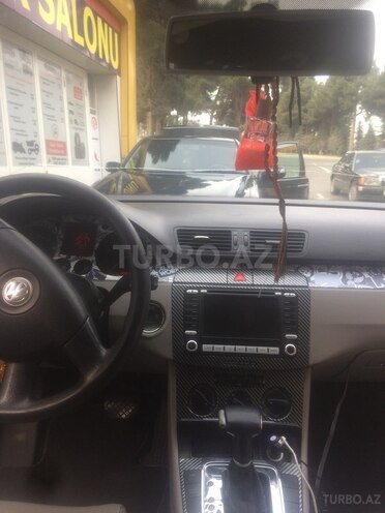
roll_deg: -0.4
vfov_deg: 61.7
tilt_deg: -17.0
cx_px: 192
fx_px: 430
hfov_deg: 48.2
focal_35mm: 29
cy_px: 256
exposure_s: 1/100
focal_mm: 4.15
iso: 32
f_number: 2.2
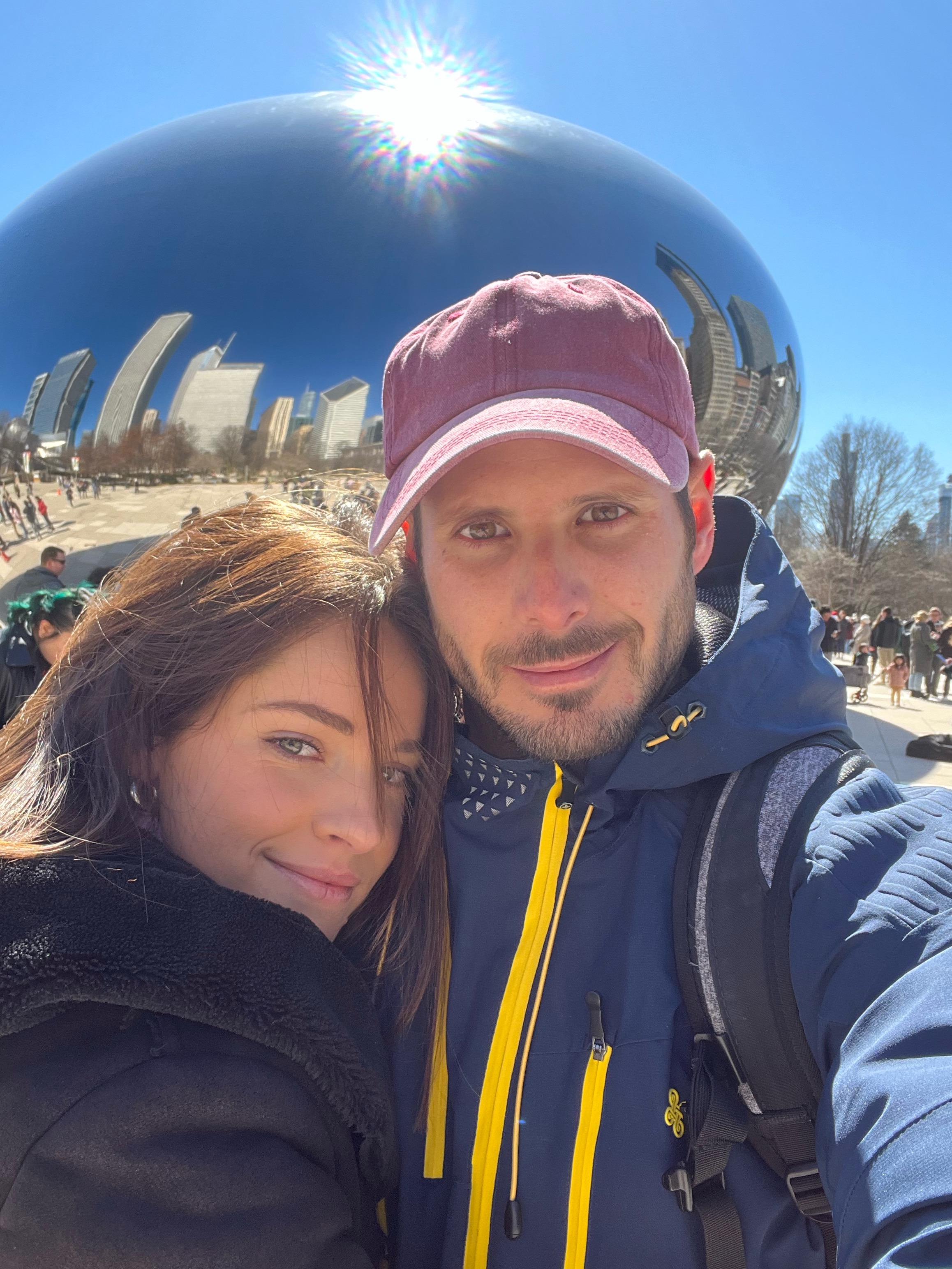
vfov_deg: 60.0
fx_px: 1100
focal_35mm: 30
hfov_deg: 46.8
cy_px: 634
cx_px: 476
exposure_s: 1/291
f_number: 2.2
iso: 32
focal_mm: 2.71
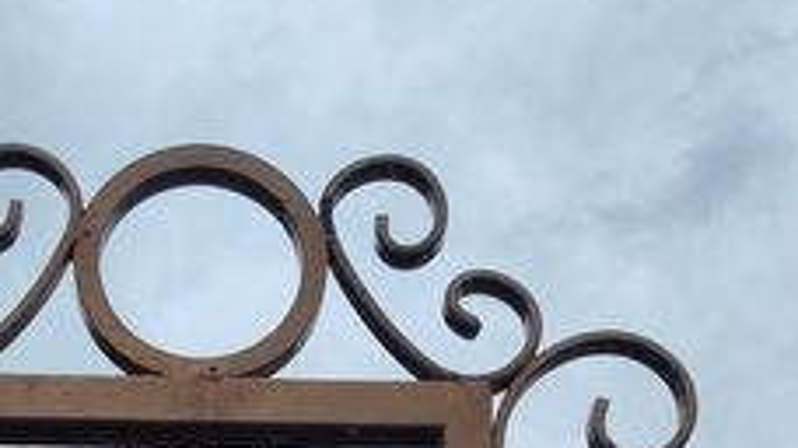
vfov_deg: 10.2
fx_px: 1861
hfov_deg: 23.8
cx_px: 154
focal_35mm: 88
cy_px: 1320
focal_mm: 5.56
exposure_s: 1/1530
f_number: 1.8
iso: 100
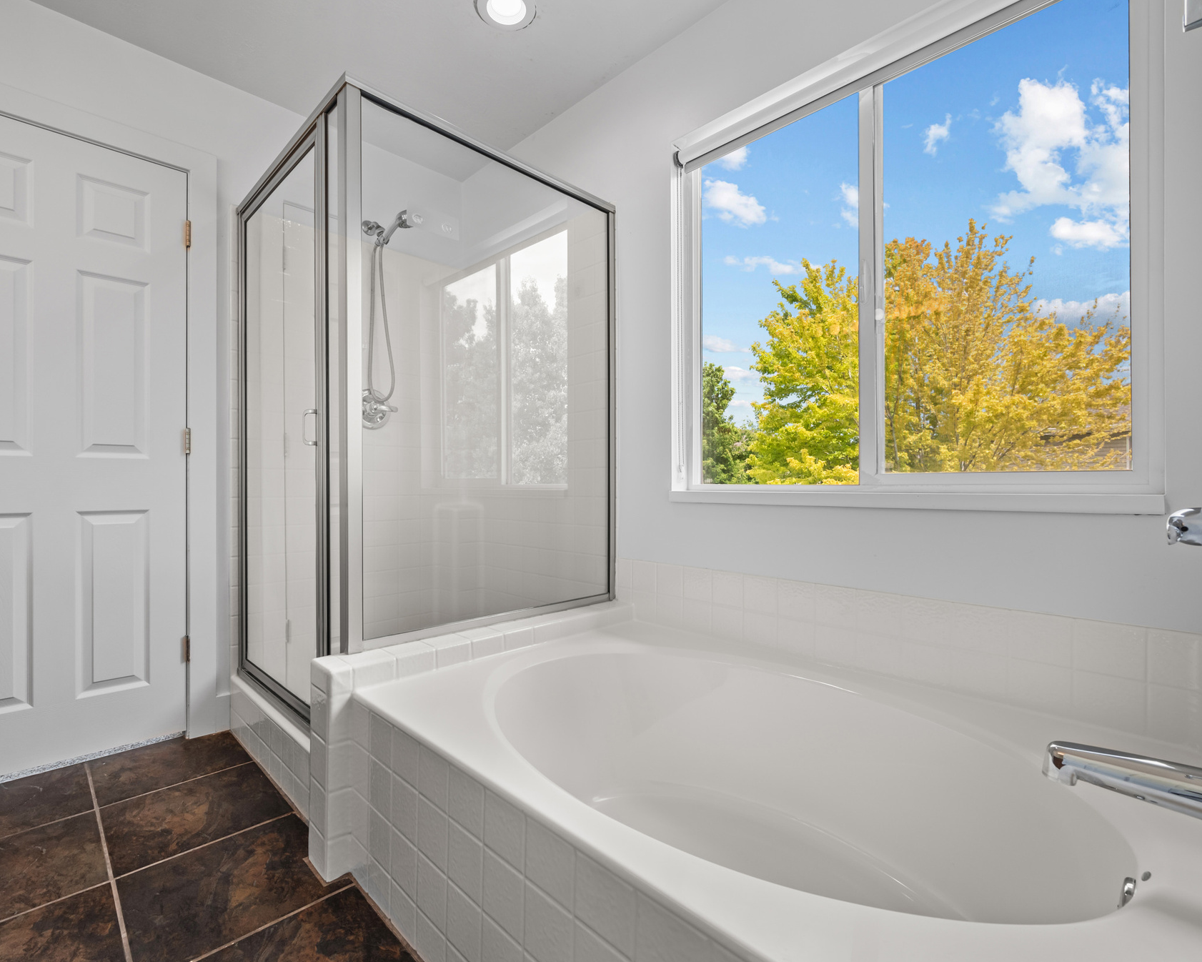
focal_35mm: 16
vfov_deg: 80.4
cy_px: 487
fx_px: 569
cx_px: 576
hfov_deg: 93.1
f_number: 8
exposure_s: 1/13
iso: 500
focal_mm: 14
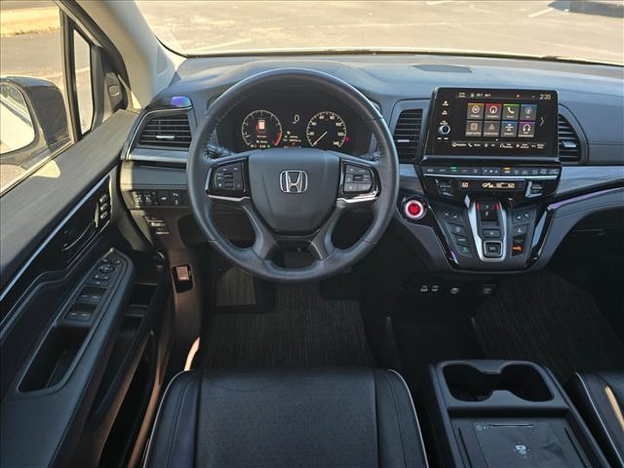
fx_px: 415
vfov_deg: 58.9
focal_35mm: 23
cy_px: 234
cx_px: 312
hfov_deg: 73.9
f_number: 1.7
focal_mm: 6.3
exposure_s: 1/180
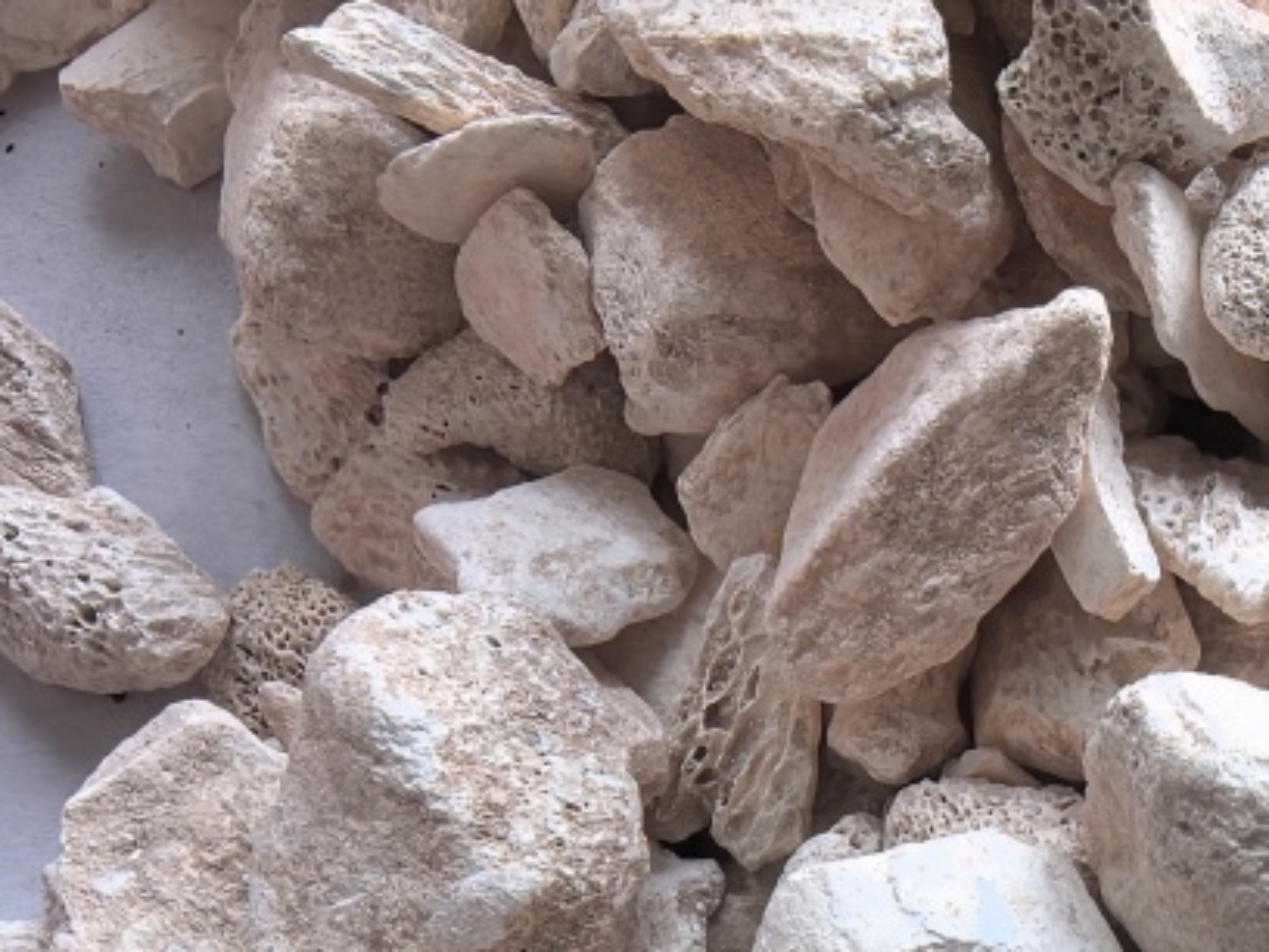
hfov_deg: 35.6
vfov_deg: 26.6
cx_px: 899
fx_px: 1943
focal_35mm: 53
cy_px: 859
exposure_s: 1/100
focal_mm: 1.95
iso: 160
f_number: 2.2
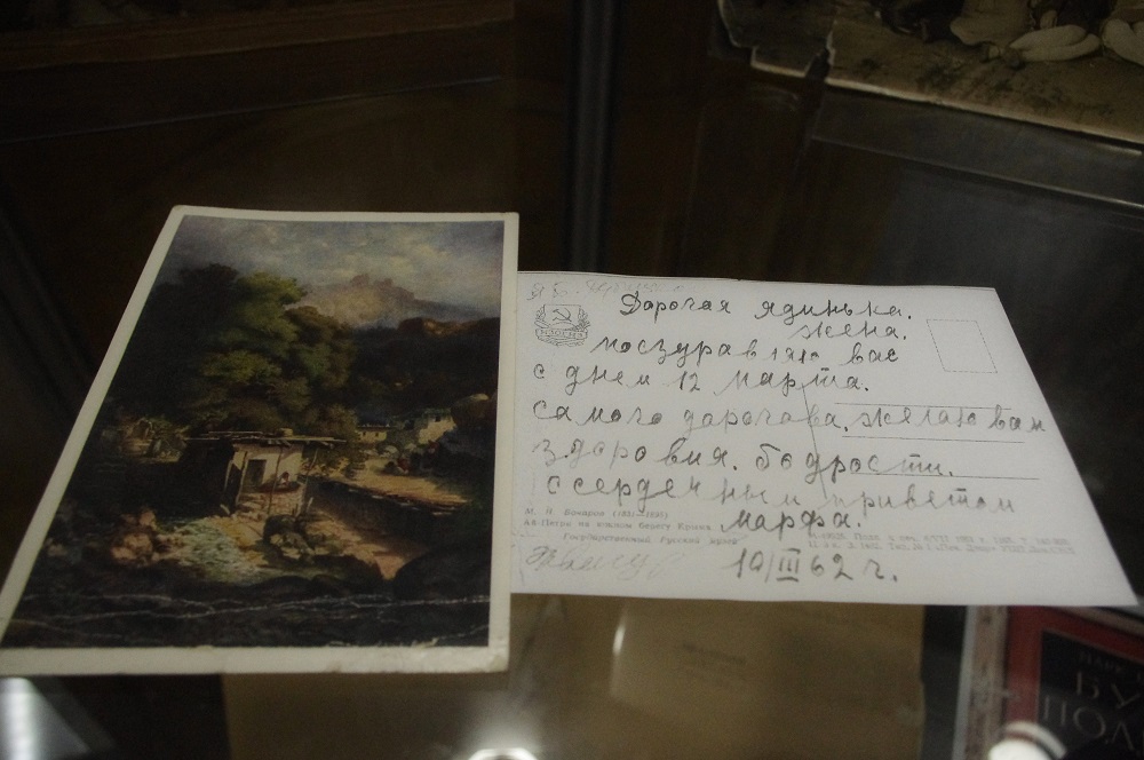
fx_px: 952
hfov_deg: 62.0
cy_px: 380
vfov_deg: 43.5
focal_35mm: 30
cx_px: 572
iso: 3200
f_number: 5.6
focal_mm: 20
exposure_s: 1/500
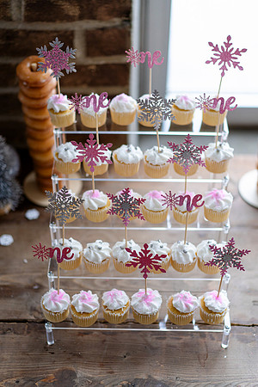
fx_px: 591
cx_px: 129
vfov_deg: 36.2
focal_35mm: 55
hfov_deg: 24.6
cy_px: 194
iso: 320
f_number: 1.8
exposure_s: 1/500
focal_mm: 55
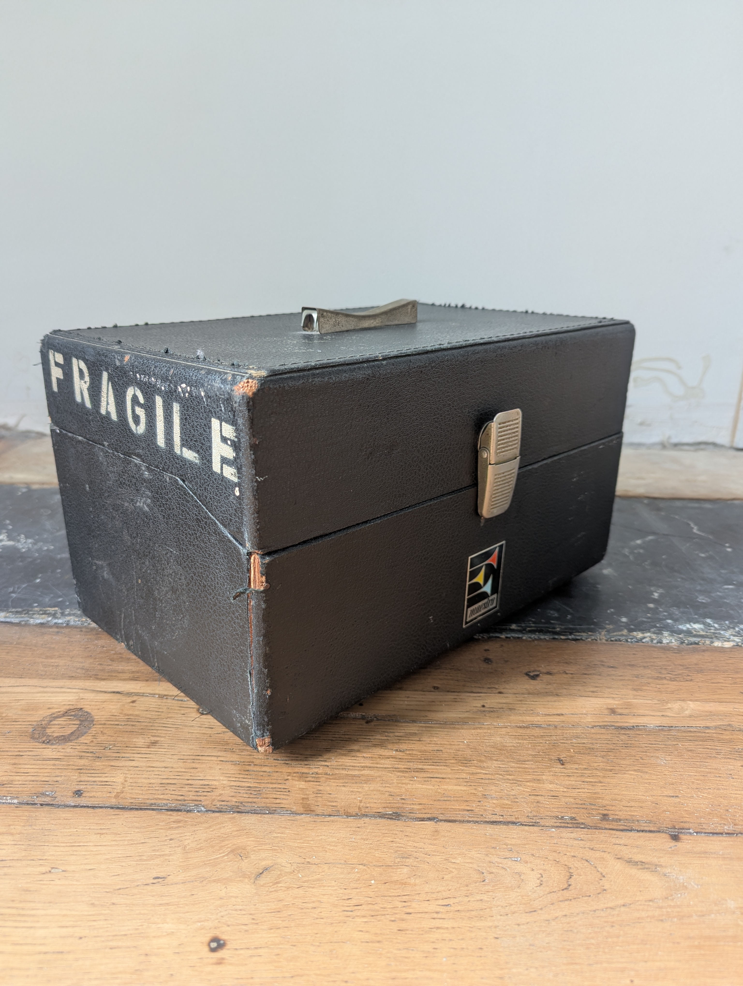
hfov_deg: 56.9
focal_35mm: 24
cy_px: 493
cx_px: 372
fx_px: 685
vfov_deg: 71.5
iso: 48
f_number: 1.85
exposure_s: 1/39.2
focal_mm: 6.81
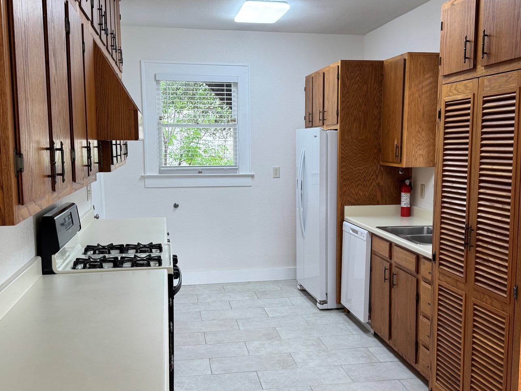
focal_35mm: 38
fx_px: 572
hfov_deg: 48.9
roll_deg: +0.2
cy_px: 215
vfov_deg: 37.7
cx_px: 284
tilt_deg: -6.4
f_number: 1.78
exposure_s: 1/120
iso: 125
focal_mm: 6.76
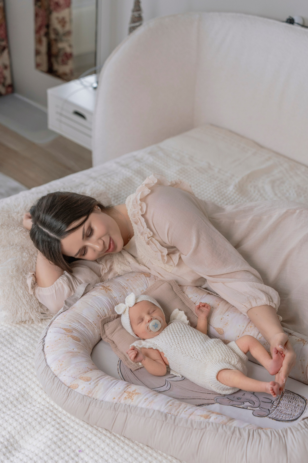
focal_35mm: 57
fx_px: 731
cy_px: 232
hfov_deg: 23.8
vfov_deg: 35.1
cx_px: 154
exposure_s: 1/200
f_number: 3.5
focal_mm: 57
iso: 1000
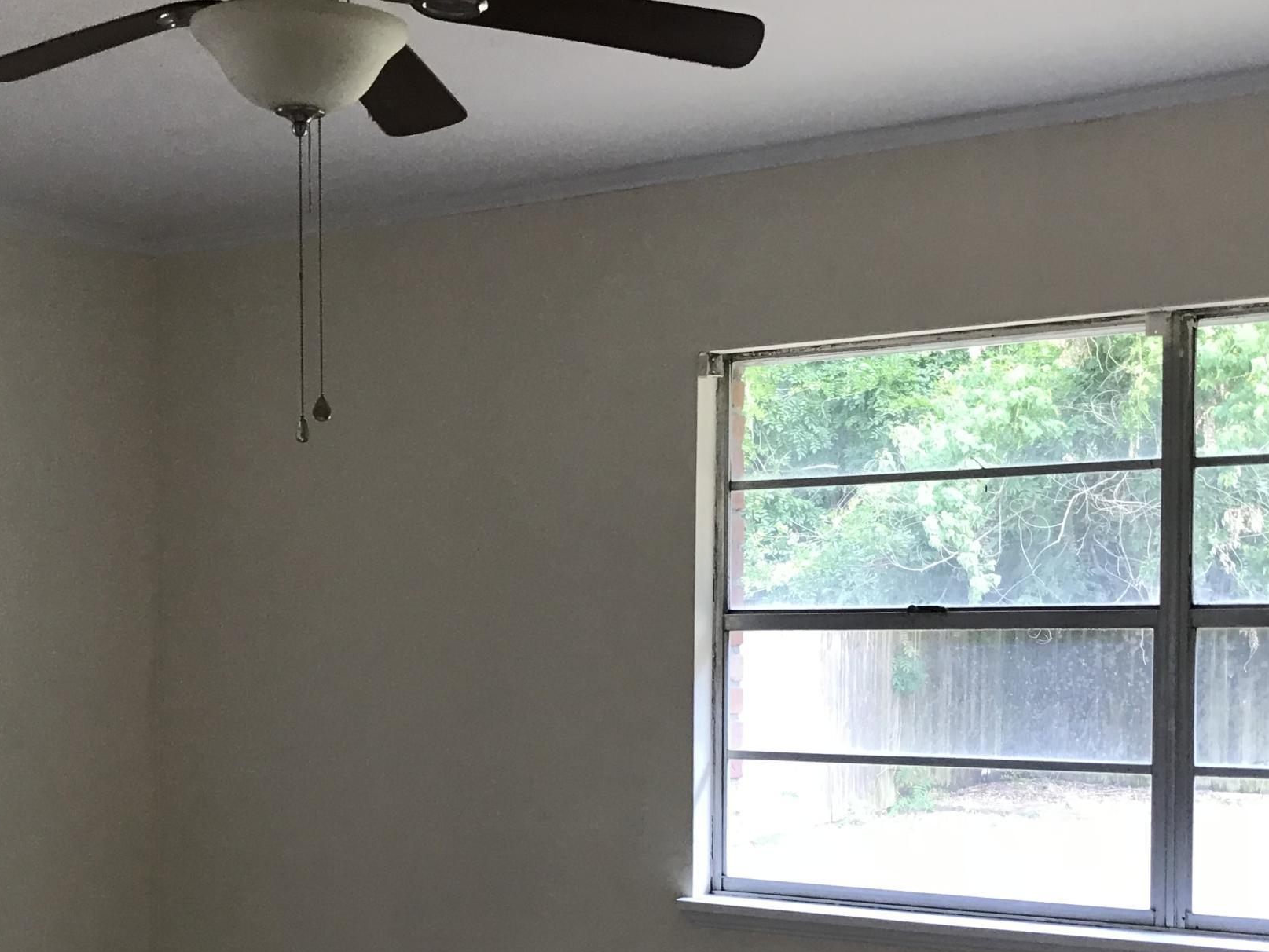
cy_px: 745
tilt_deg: -1.8
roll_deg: +1.6
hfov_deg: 36.6
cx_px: 482
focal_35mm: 52
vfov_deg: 27.5
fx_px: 1907
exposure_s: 1/30
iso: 20
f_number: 1.8
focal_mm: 3.99
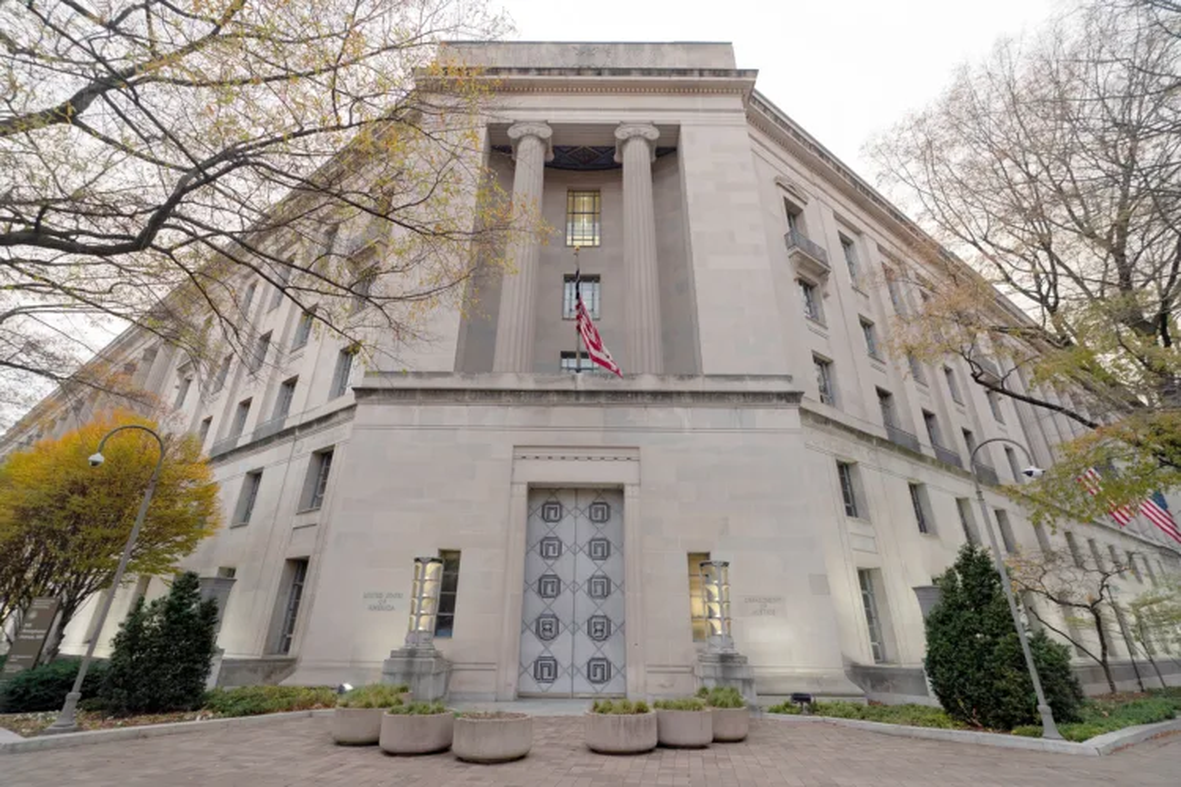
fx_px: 525
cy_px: 394
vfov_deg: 73.7
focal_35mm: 16
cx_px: 590
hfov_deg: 96.7
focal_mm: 16
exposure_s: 1/125
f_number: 3.2
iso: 1600
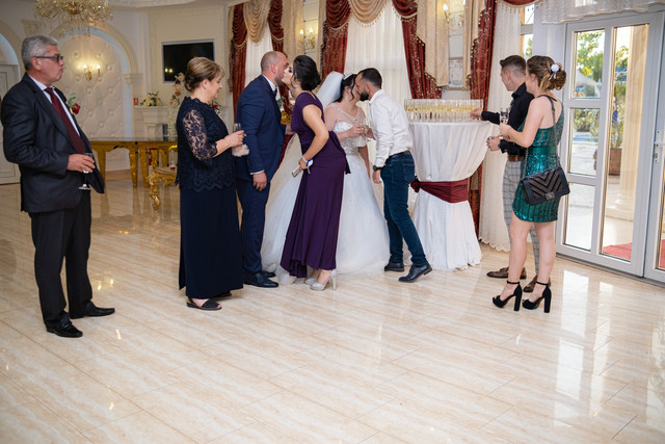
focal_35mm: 35
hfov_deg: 54.4
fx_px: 647
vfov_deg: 37.9
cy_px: 222
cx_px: 332
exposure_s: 1/250
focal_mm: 23
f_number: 2
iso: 400
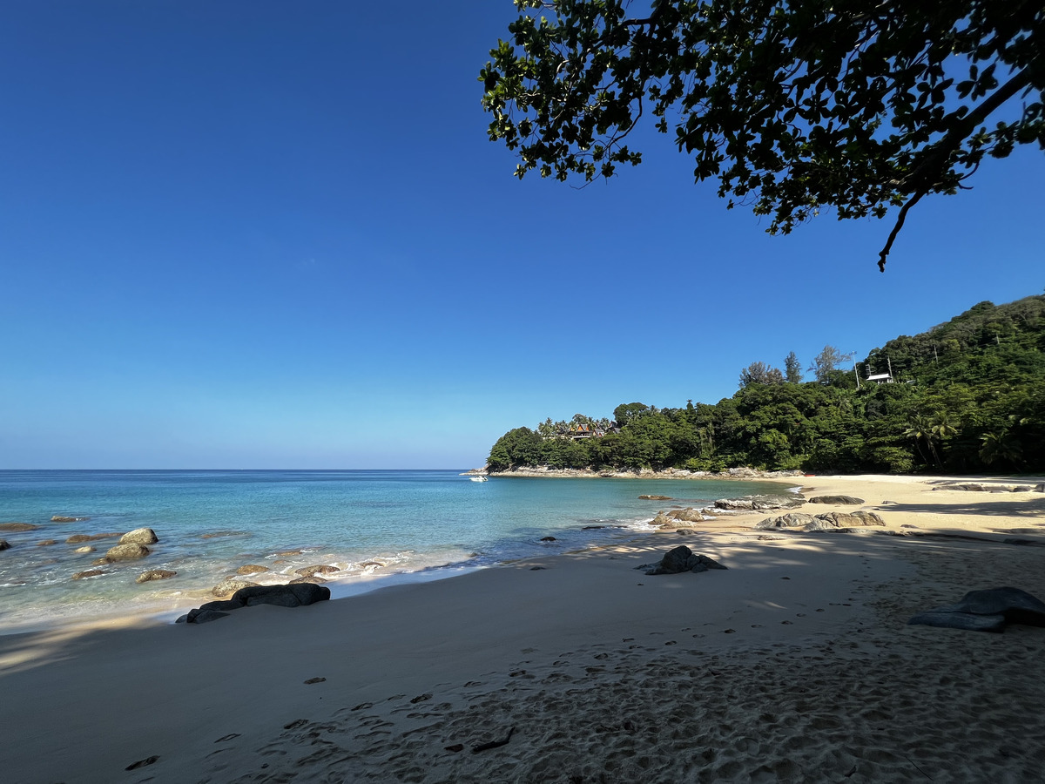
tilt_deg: +10.5
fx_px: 392
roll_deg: +0.2
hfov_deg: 106.2
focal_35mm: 13
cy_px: 392
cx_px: 522
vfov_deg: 89.9
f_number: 1.8
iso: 32
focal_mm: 1.57
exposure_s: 1/1845
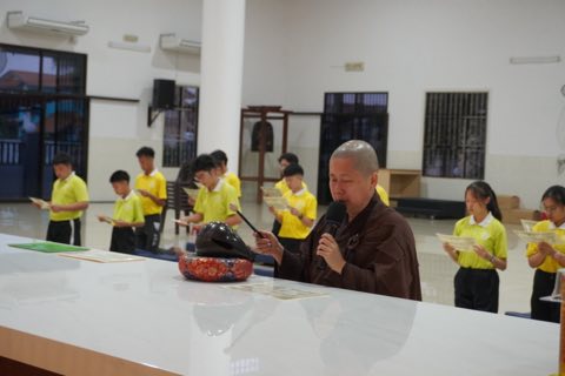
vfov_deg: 22.1
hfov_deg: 32.6
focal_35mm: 62
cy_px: 188
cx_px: 282
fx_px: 965
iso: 1600
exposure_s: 1/160
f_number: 5.6
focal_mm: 41
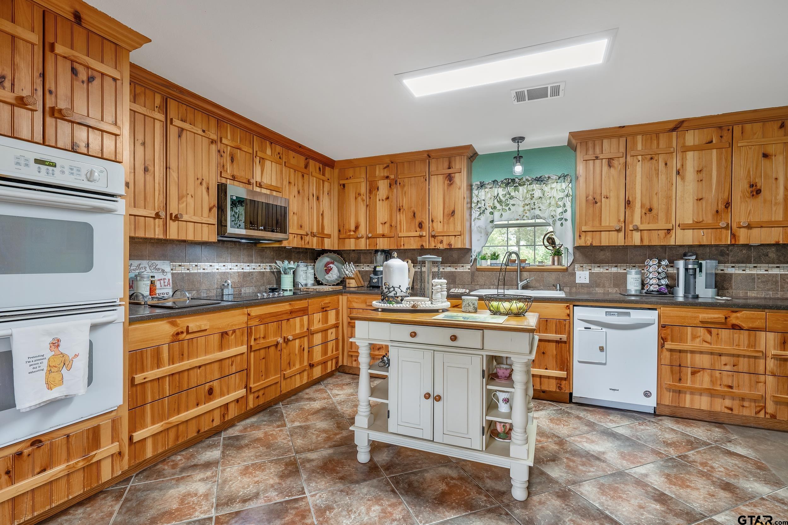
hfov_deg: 93.3
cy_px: 262
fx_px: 372
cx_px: 394
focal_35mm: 17
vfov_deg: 70.4
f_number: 8
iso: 800
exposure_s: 1/6
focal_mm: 17
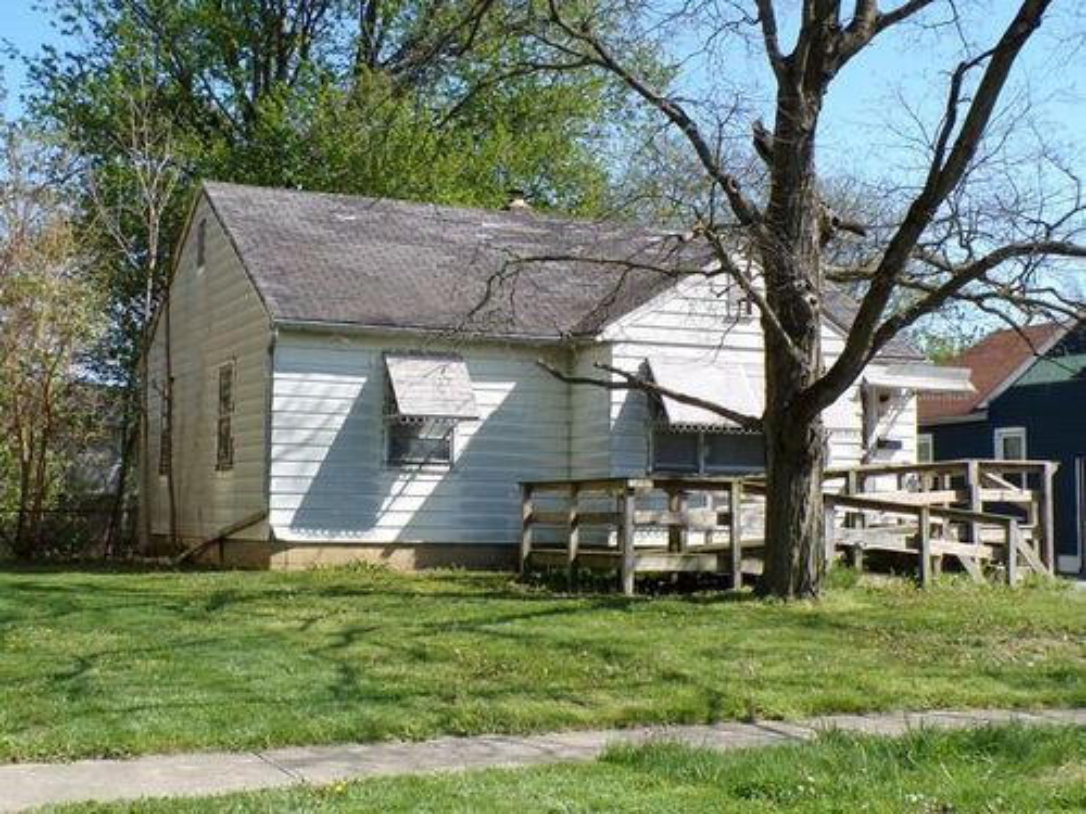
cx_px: 543
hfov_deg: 38.9
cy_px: 407
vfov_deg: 29.7
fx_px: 1537
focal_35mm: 49
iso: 100
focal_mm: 8.7
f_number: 5.3
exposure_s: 1/250
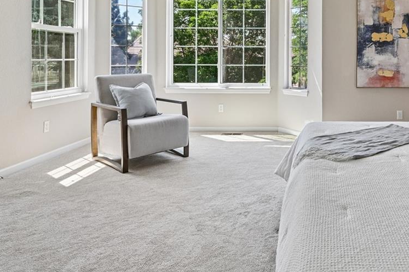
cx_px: 314
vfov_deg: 41.4
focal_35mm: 30
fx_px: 341
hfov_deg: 58.2
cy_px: 48
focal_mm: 14
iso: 110
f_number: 10
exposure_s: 1/15
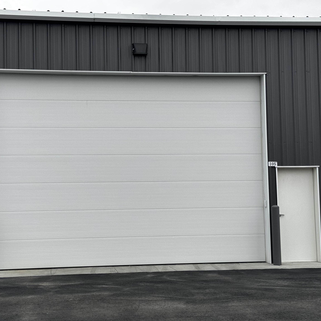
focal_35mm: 57
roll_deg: +1.0
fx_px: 598
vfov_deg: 30.0
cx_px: 145
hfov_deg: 30.0
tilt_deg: +3.8
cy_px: 160
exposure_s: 1/1818
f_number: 1.78
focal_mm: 6.76
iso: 64
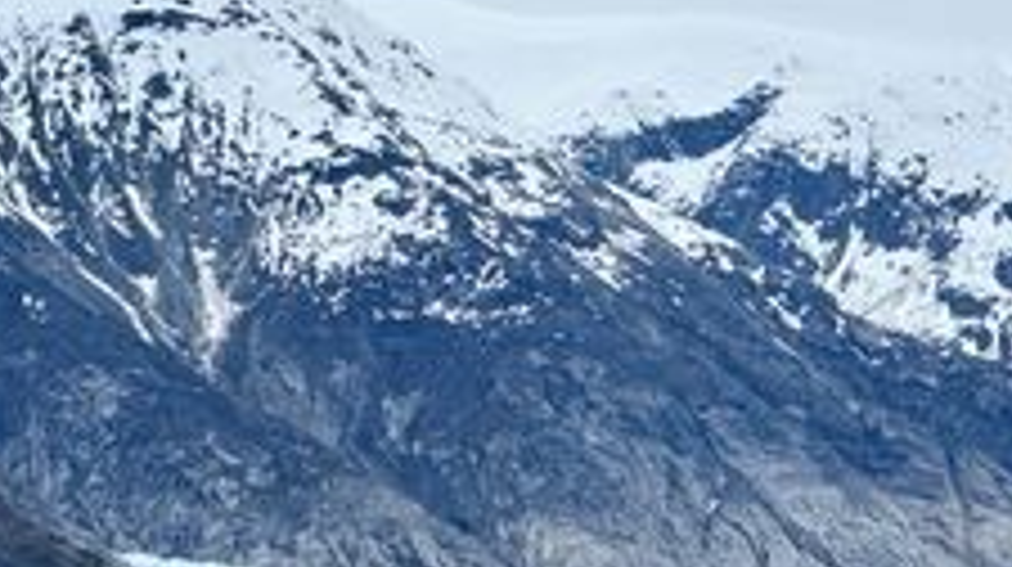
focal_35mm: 224
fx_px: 6004
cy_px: 220
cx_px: 639
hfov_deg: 9.6
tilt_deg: +4.1
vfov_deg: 5.4
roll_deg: -0.1
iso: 25
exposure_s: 1/827
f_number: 2.8
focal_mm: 9
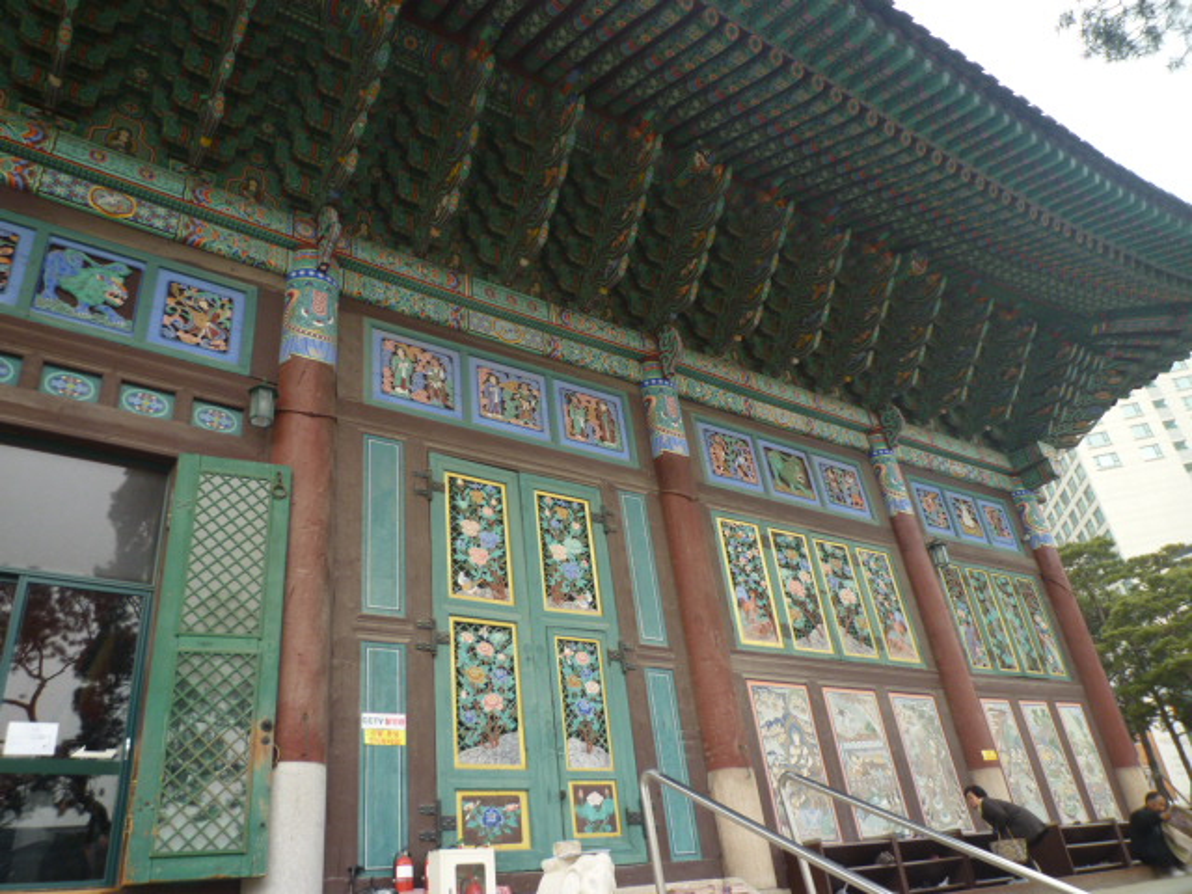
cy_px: 447
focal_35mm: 25
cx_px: 596
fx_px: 861
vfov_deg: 54.9
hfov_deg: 69.4
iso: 80
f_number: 2.8
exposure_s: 1/160
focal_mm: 4.4
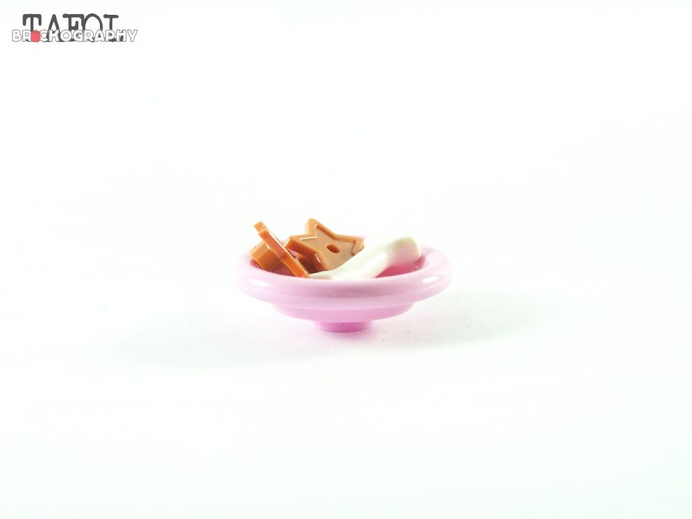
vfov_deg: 14.1
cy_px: 260
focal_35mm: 105
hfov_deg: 18.7
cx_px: 346
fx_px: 2099
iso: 400
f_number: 3.6
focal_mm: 17.5
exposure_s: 1/60
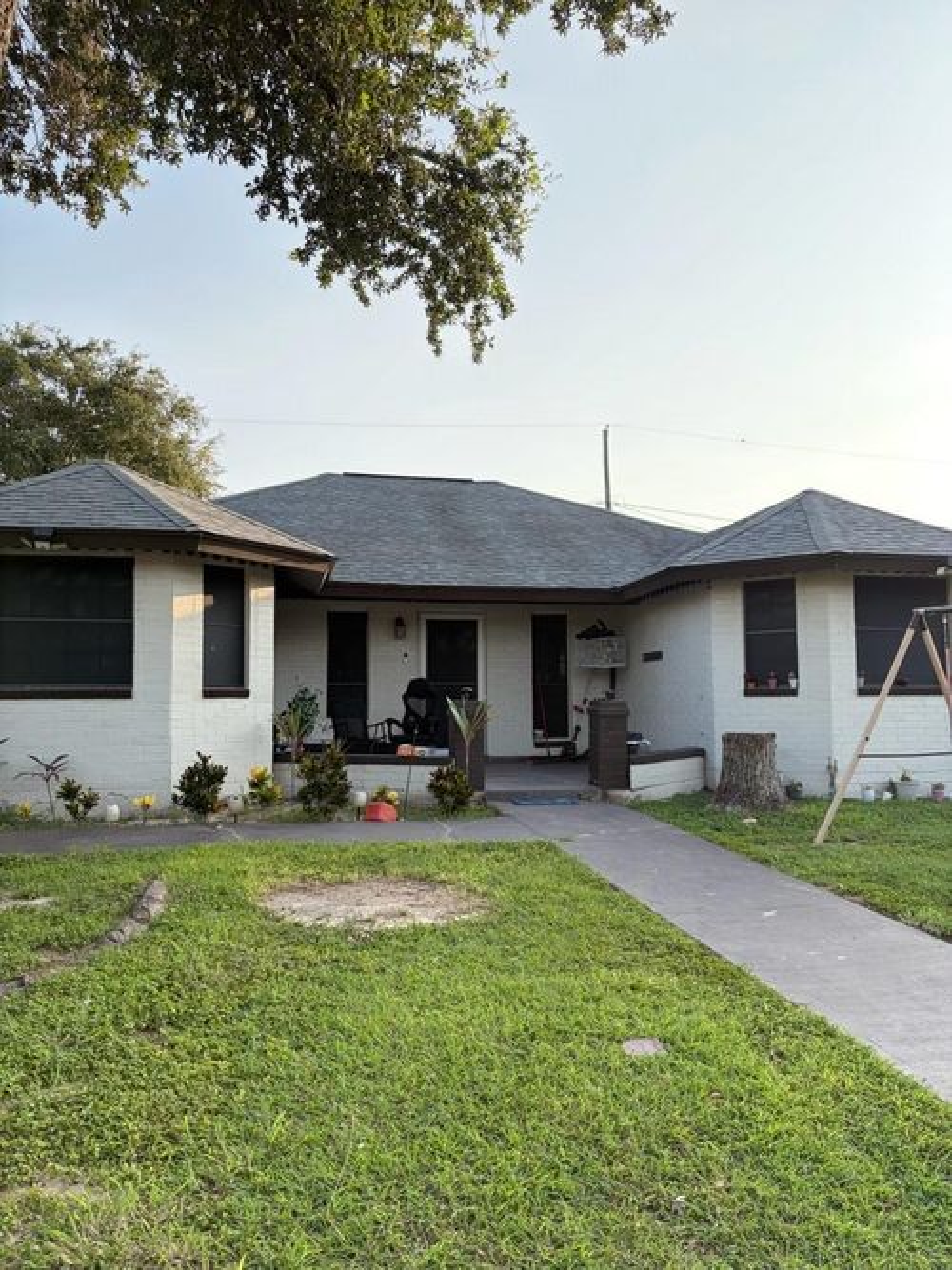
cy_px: 635
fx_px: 954
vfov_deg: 67.3
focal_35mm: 26
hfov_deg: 53.0
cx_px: 476
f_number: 1.6
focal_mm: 5.96
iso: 64
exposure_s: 1/492
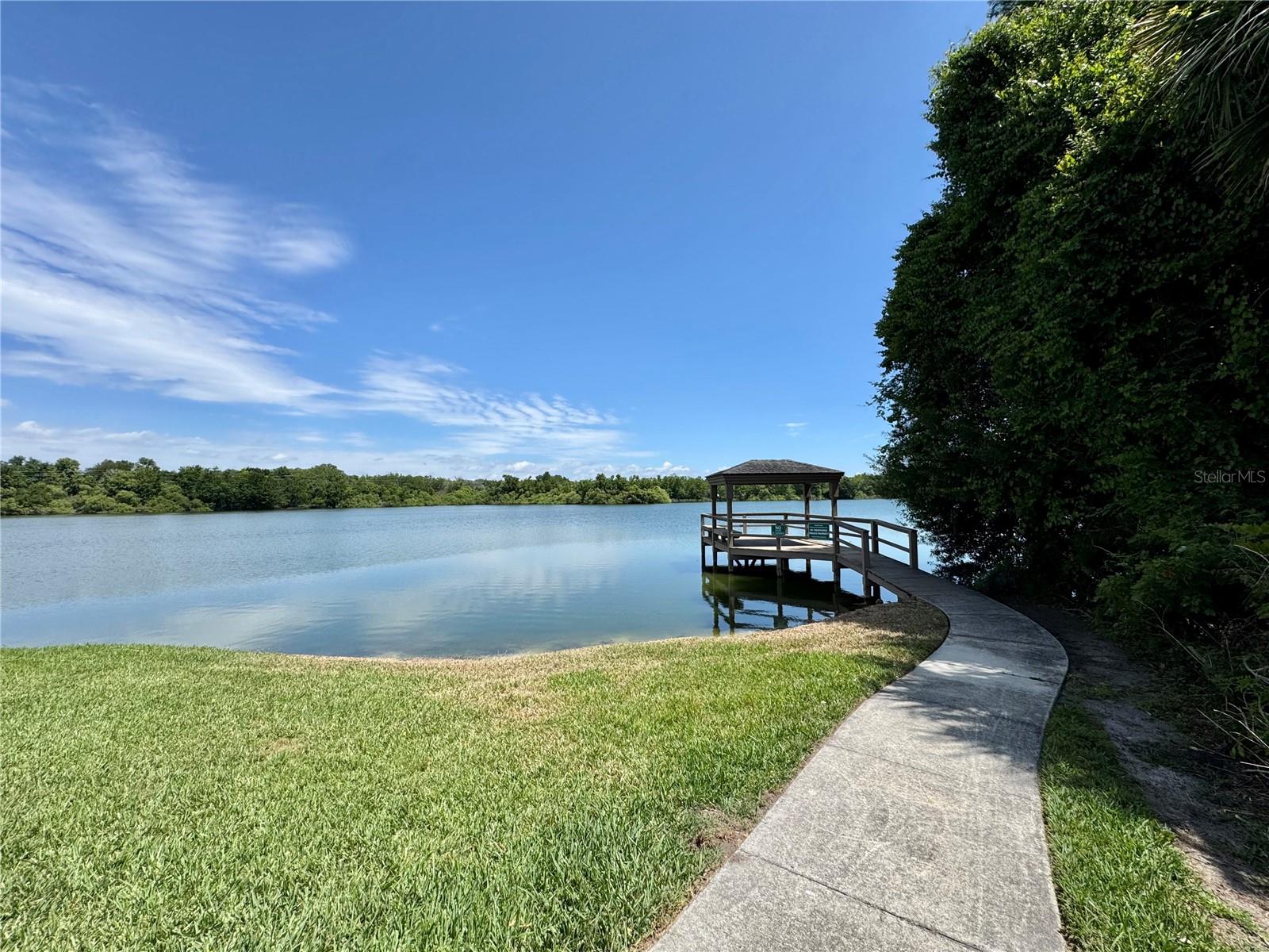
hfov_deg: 102.1
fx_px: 513
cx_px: 634
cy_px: 476
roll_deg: +1.5
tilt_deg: +2.0
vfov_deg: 85.7
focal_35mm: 14
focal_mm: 2.22
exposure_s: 1/2494
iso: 40
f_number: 2.2
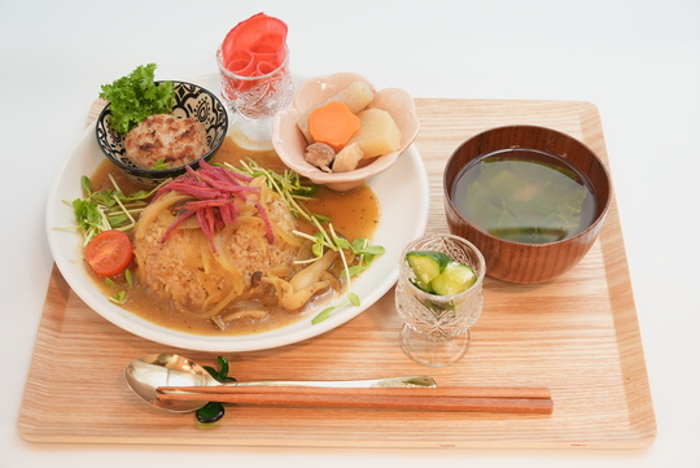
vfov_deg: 23.2
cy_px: 234
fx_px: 1142
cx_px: 350
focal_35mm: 59
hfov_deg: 34.1
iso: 3200
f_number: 10
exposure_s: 1/60
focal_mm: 58.7
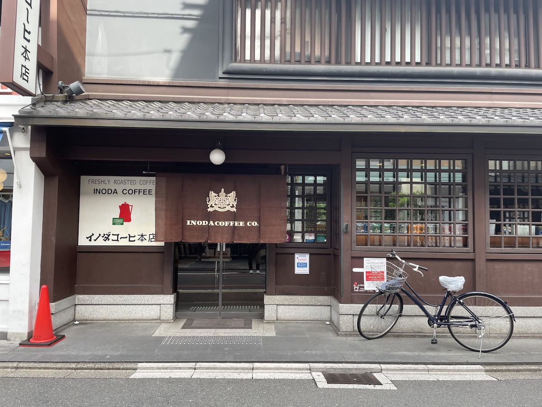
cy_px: 204
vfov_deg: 53.1
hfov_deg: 67.3
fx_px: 407
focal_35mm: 26
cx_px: 271
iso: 32
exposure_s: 1/185
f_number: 1.6
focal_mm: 4.2
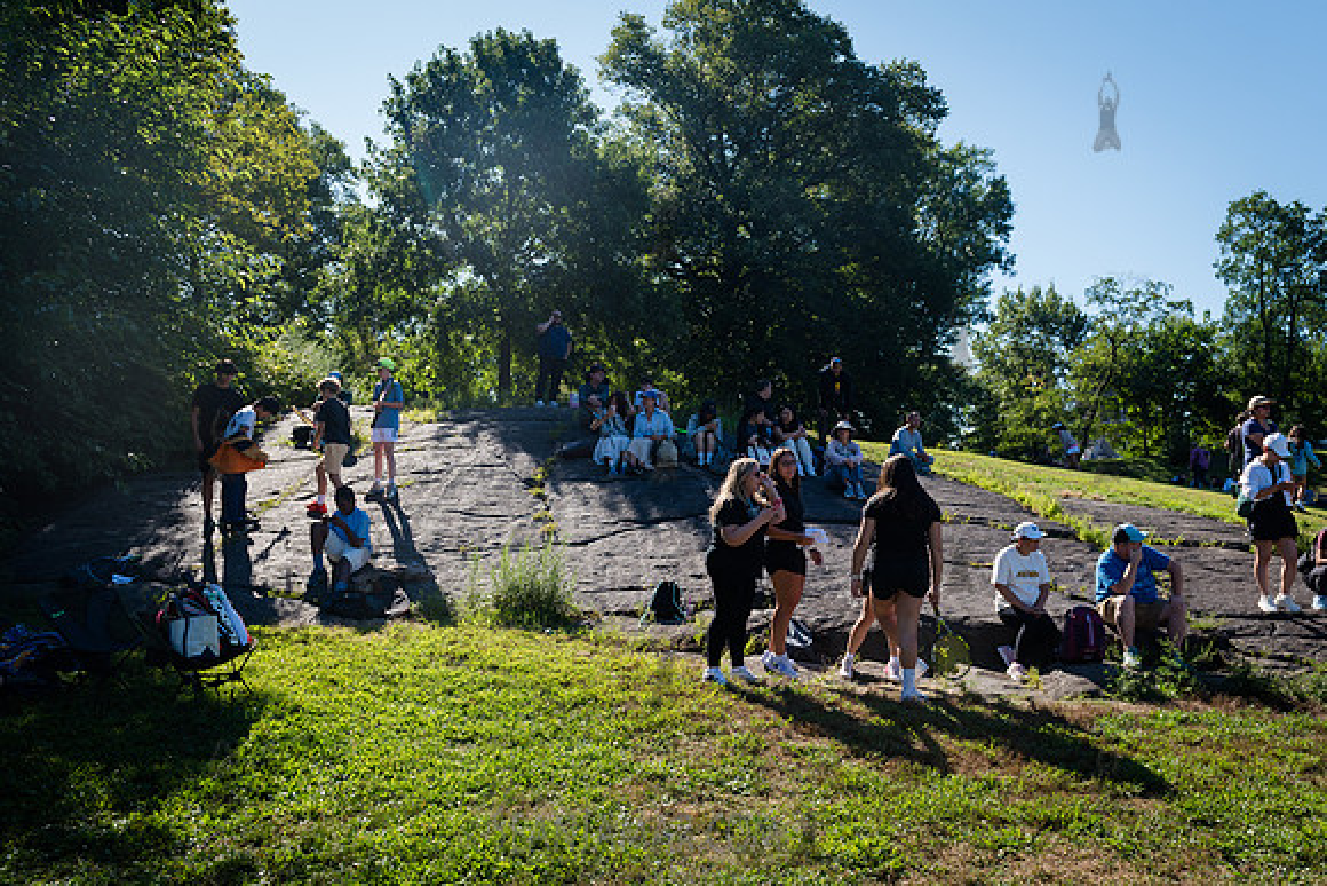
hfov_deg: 64.6
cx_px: 733
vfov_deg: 45.7
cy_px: 514
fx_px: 1046
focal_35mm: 28
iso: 200
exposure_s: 1/800
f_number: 4
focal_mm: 24
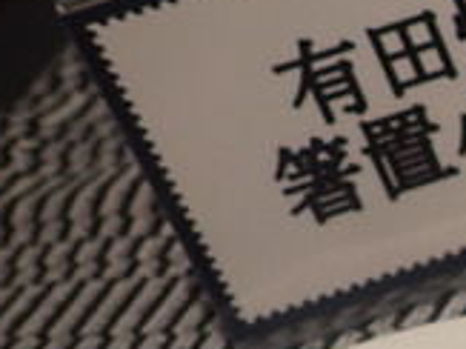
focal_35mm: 125
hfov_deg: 12.9
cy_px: 579
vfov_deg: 11.2
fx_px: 1682
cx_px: 1033
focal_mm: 4.5
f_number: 2
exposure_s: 1/80
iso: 100
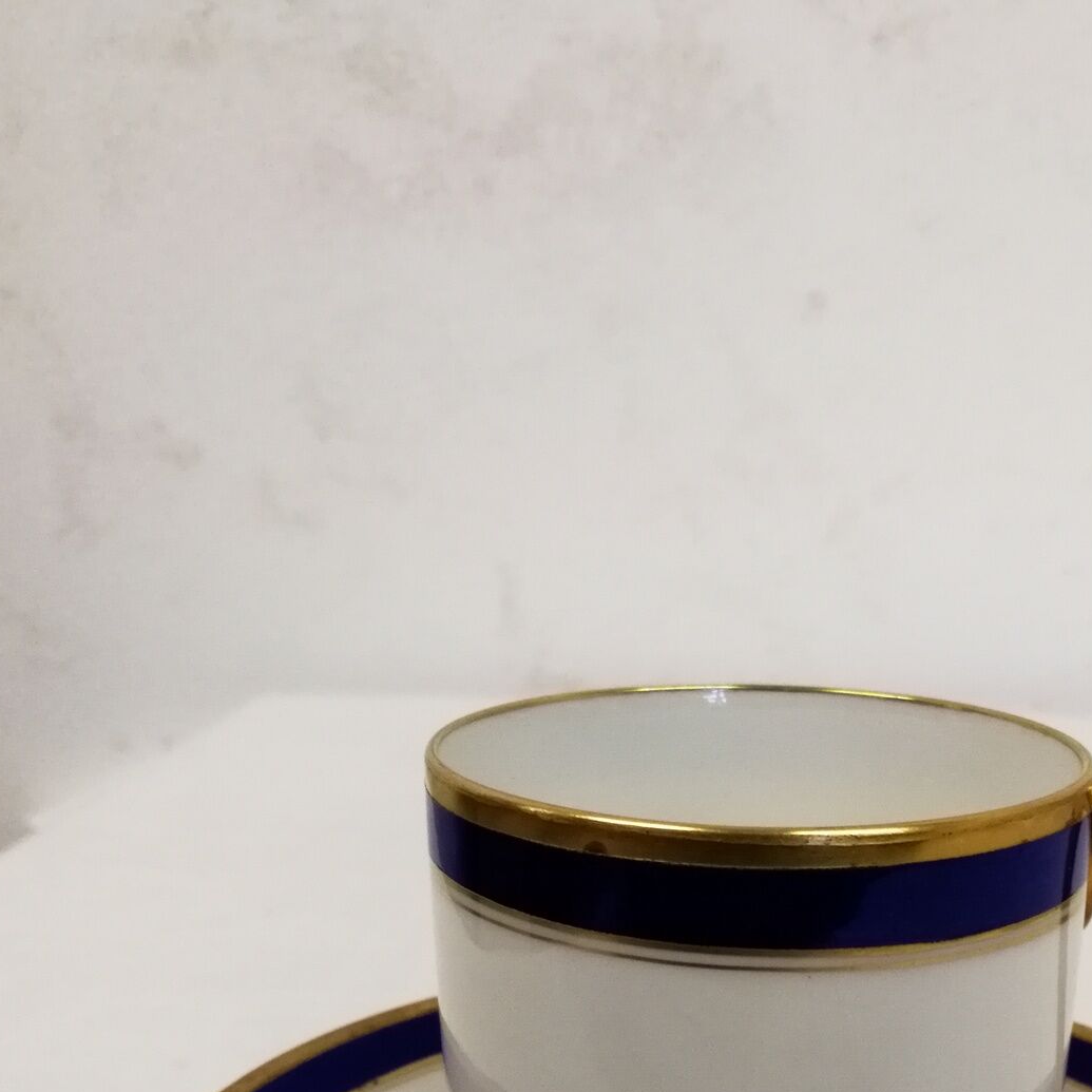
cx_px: 749
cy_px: 988
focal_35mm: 41
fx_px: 1463
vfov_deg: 38.1
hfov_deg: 40.3
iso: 80
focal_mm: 2.38
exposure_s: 1/50
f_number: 2.2
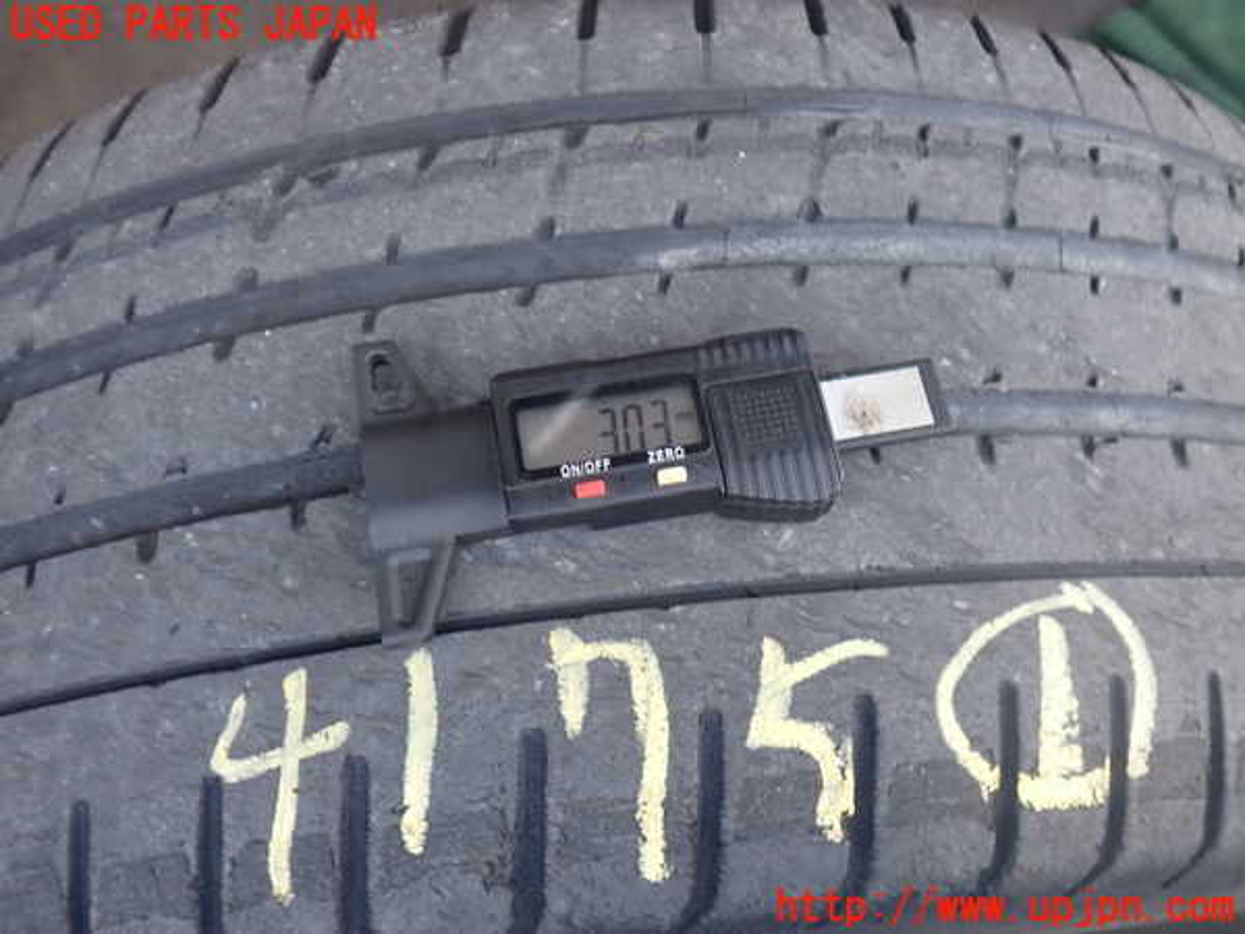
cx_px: 622
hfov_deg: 60.0
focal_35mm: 30
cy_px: 467
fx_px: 1079
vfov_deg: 46.8
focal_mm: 5.4
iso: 200
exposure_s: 1/125
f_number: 2.3
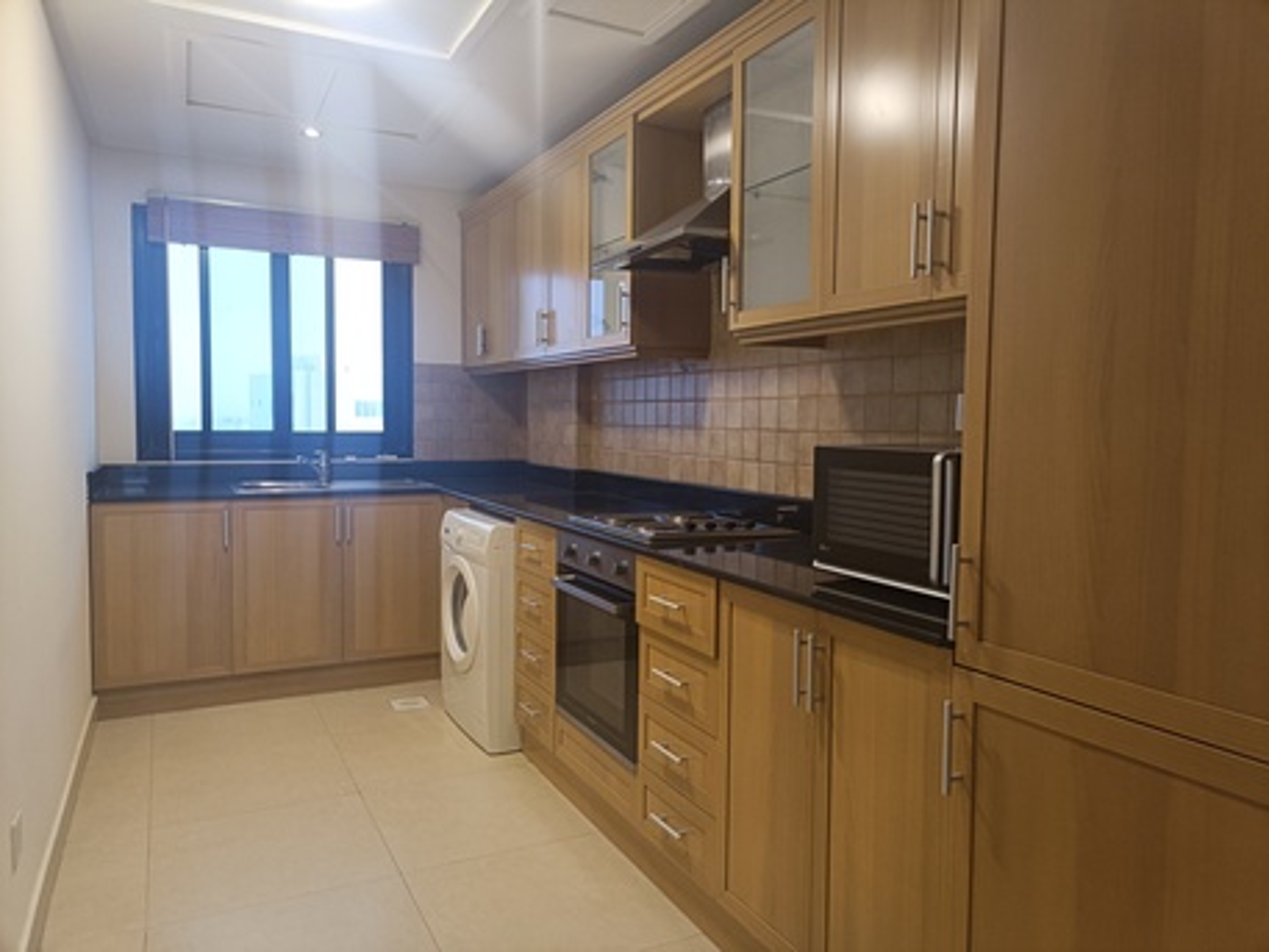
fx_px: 917
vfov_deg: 54.9
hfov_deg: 69.4
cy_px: 476
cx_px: 634
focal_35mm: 25
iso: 686
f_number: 1.7
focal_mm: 4.7
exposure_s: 1/50
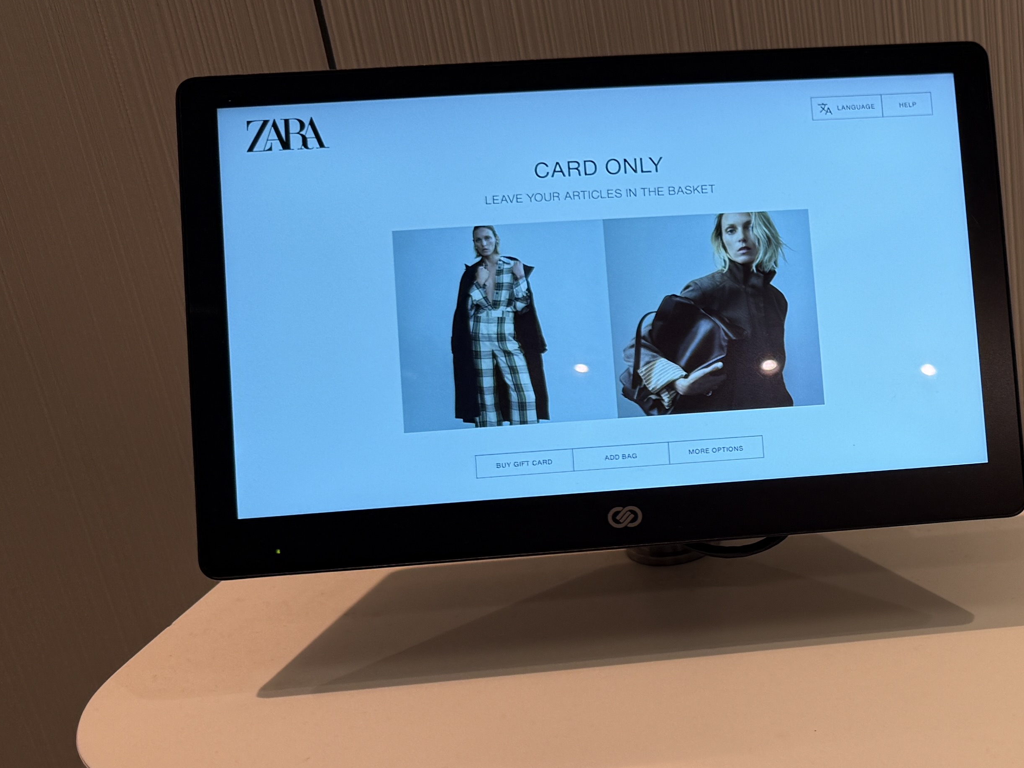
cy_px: 517
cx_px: 1128
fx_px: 1657
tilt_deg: -27.0
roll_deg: +0.1
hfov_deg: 30.7
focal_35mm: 56
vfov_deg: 25.9
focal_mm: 6.76
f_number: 1.78
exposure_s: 1/120
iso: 64
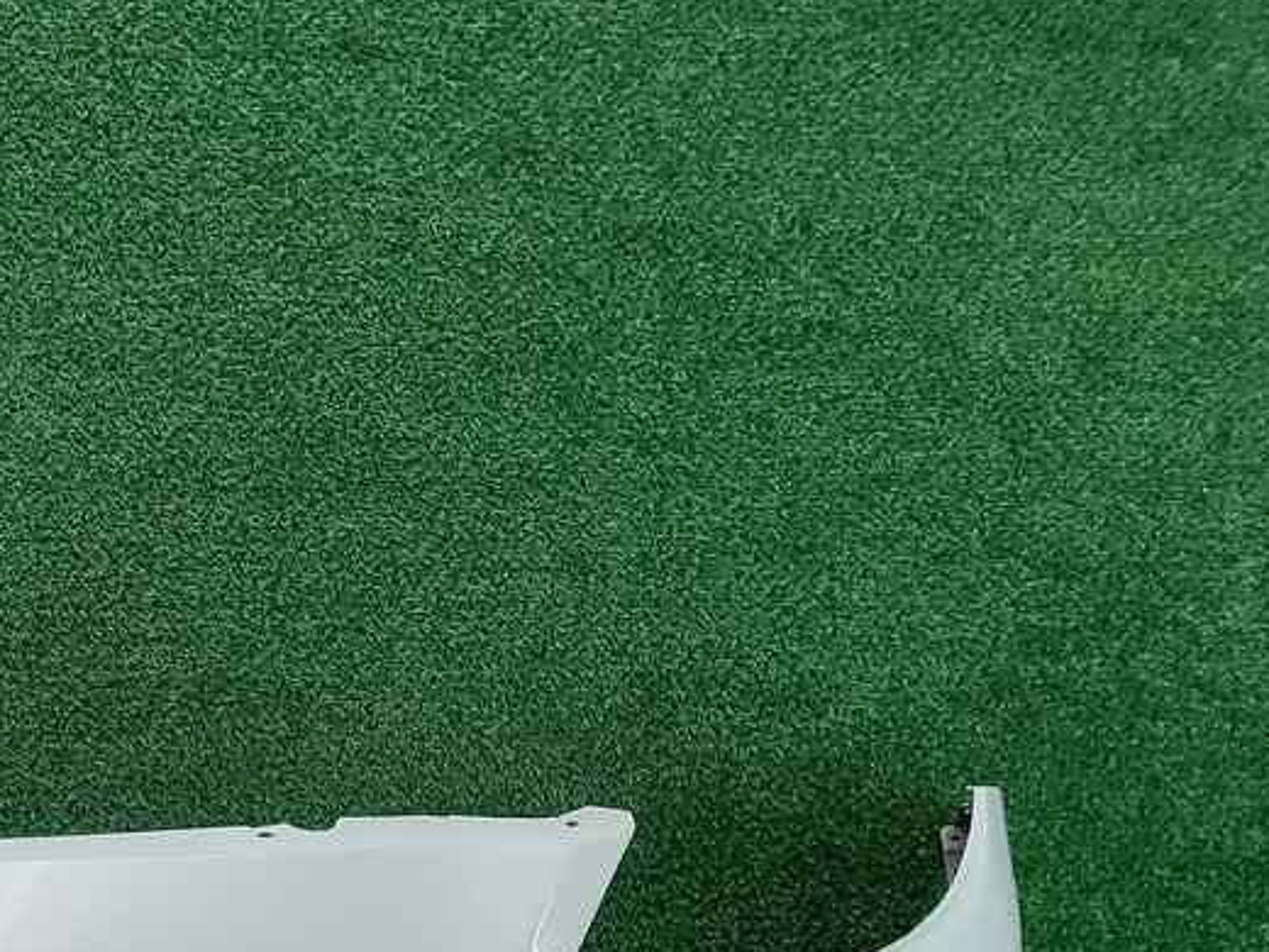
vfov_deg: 19.8
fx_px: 2639
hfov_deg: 24.9
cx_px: -164
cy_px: 952
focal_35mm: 72
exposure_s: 1/100
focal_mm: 5.4
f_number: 1.8
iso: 98
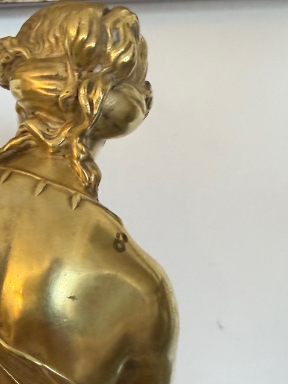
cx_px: 69
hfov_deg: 29.2
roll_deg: +2.7
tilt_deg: -16.2
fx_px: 543
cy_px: 300
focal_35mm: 49
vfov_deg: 37.7
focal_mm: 2.22
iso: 320
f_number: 2.2
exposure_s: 1/100
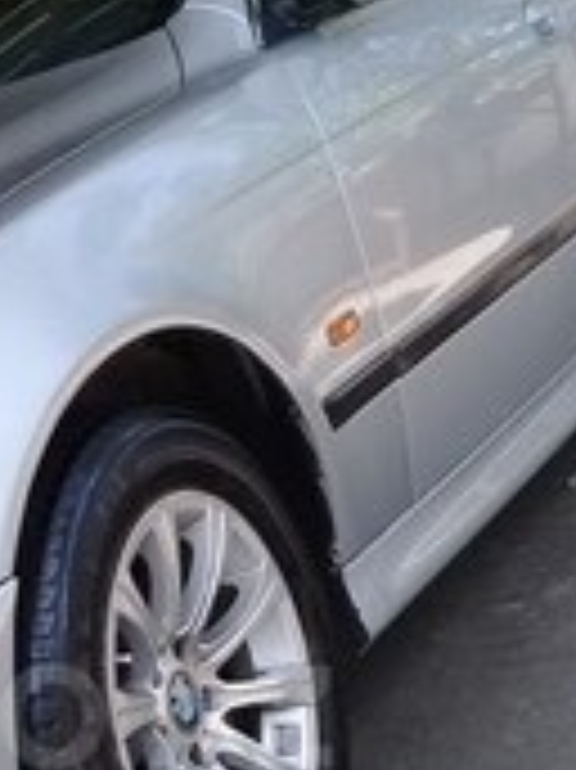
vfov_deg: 21.2
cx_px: -14
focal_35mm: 90
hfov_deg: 16.0
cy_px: 716
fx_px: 1999
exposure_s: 1/228
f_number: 2.2
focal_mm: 3.3
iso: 50
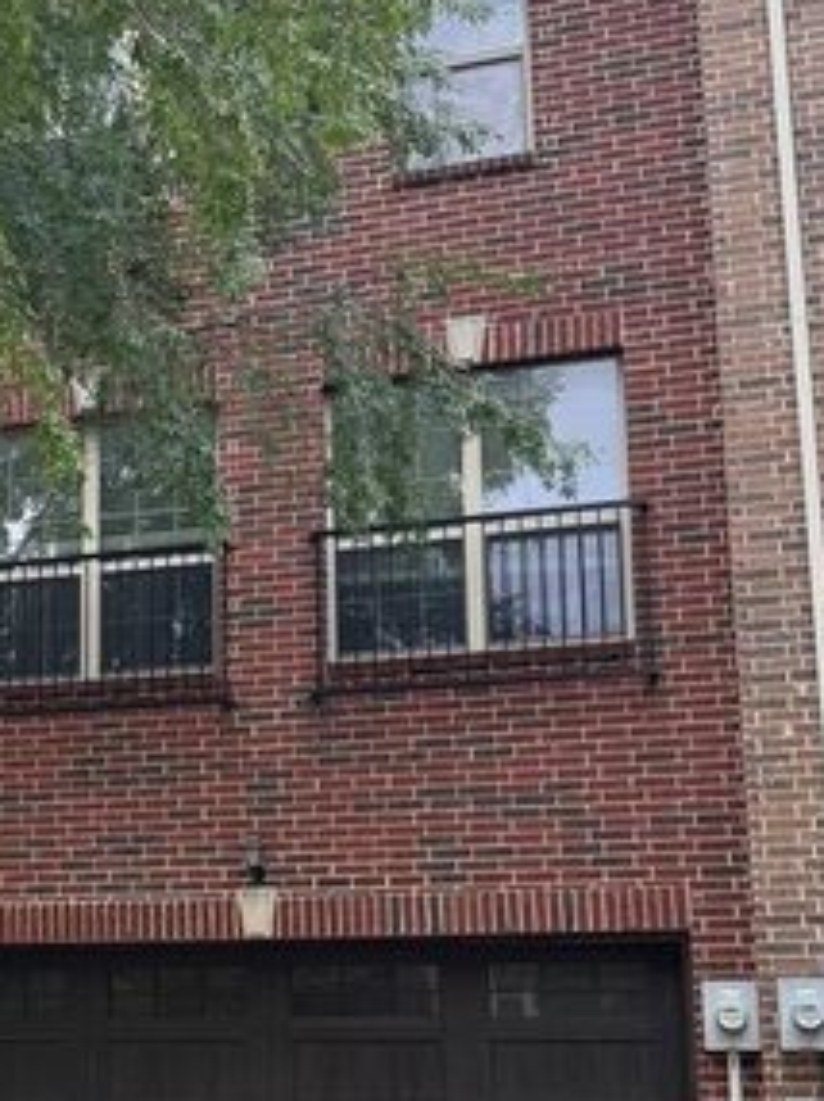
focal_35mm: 56
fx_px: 1780
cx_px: 23
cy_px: 764
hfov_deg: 25.0
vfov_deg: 34.0
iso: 80
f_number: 1.78
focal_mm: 6.76
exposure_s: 1/782
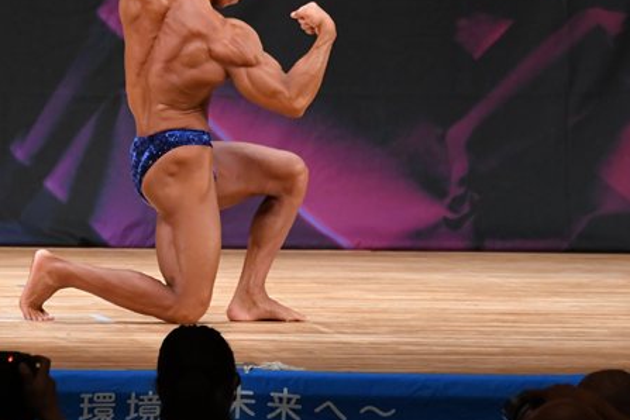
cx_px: 116
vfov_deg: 3.1
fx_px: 7734
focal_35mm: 442
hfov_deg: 4.7
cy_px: 140
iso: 3200
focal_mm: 170
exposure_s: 1/400
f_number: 5.6
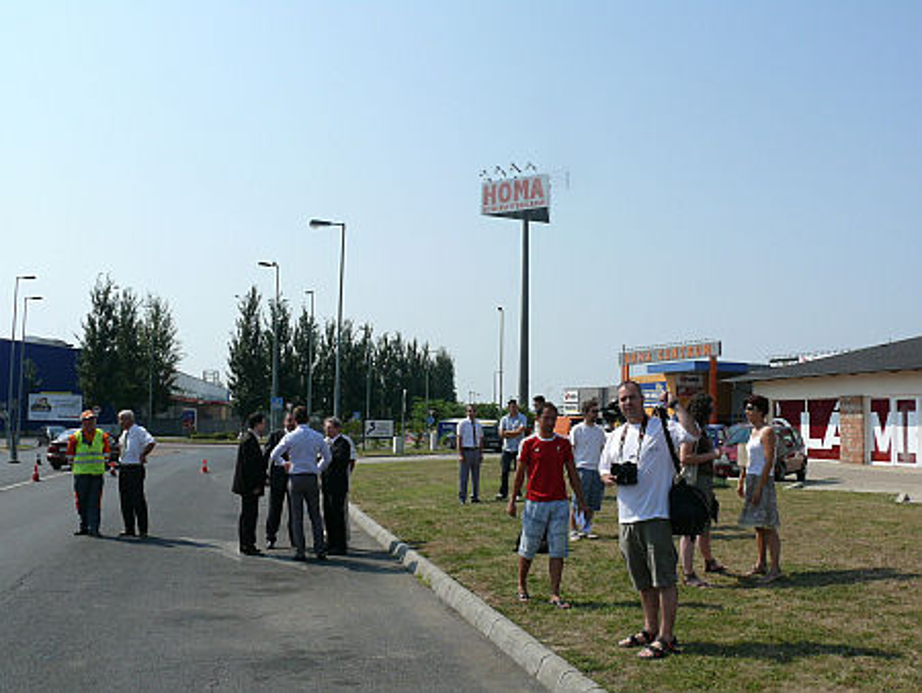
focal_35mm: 35
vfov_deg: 40.7
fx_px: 933
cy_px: 346
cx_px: 461
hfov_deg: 52.6
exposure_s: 1/400
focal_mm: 7.4
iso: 100
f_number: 7.1
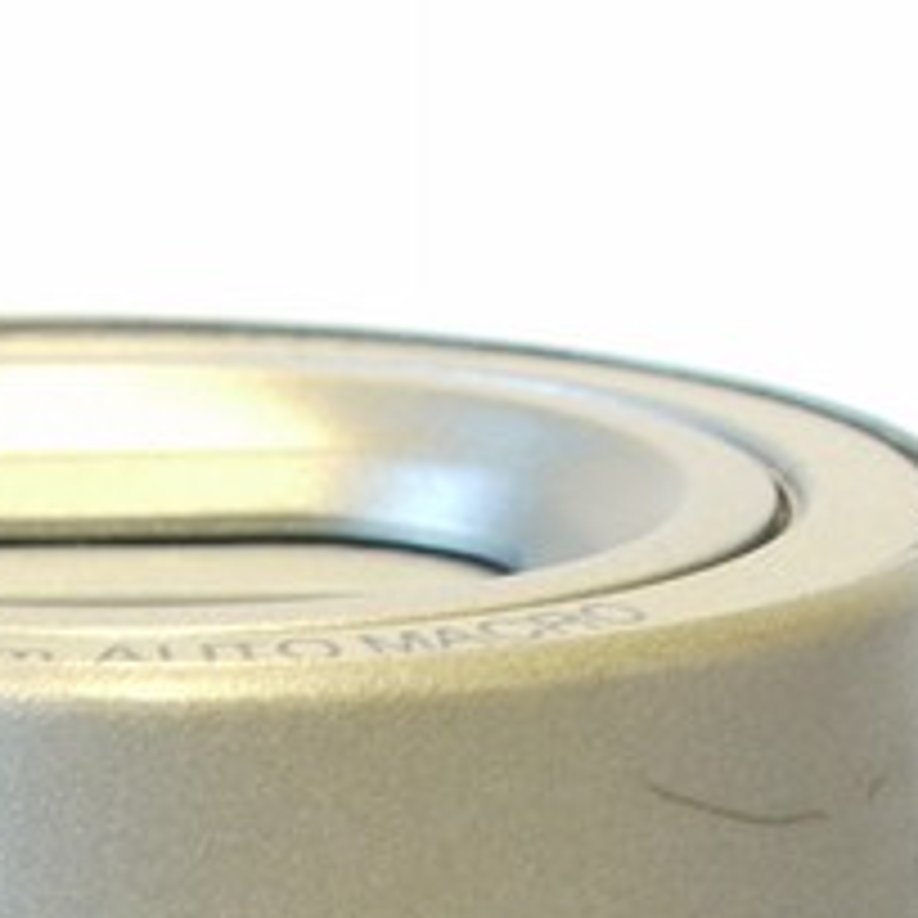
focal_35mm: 312
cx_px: -104
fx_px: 9361
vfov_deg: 5.5
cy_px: 1845
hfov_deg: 5.6
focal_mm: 30
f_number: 8
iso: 400
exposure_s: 1/10
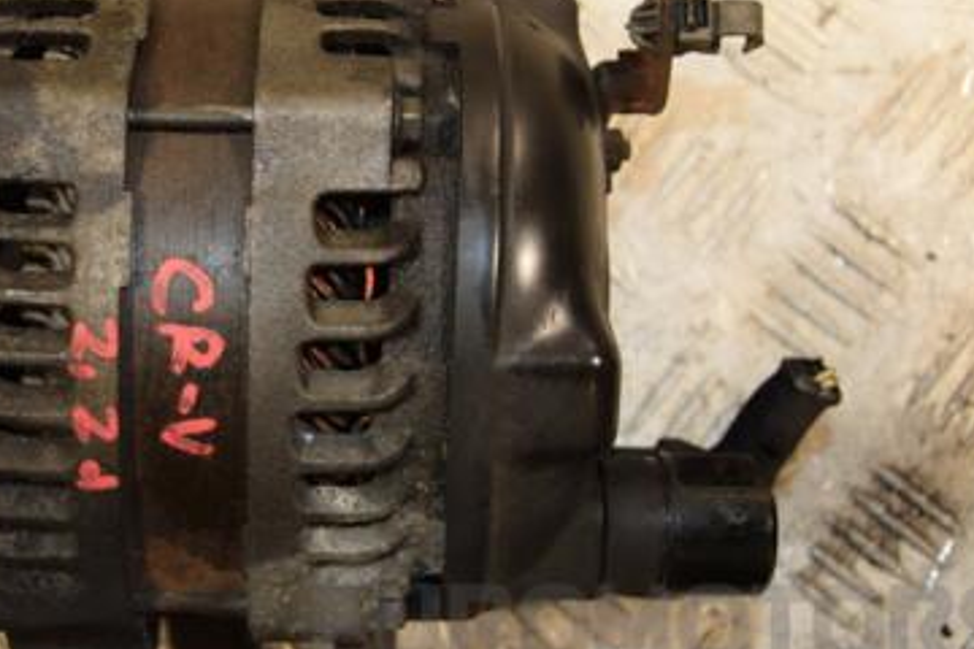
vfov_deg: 17.1
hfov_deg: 25.1
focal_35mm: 80
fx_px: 2164
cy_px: 265
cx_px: 262
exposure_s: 1/200
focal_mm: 32
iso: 800
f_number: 5
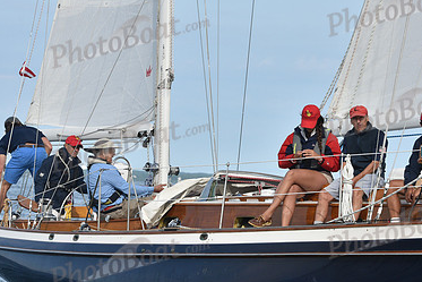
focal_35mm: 210
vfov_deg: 6.5
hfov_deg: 9.8
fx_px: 2462
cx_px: 269
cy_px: 186
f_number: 8
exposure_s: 1/1000
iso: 320
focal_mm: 135
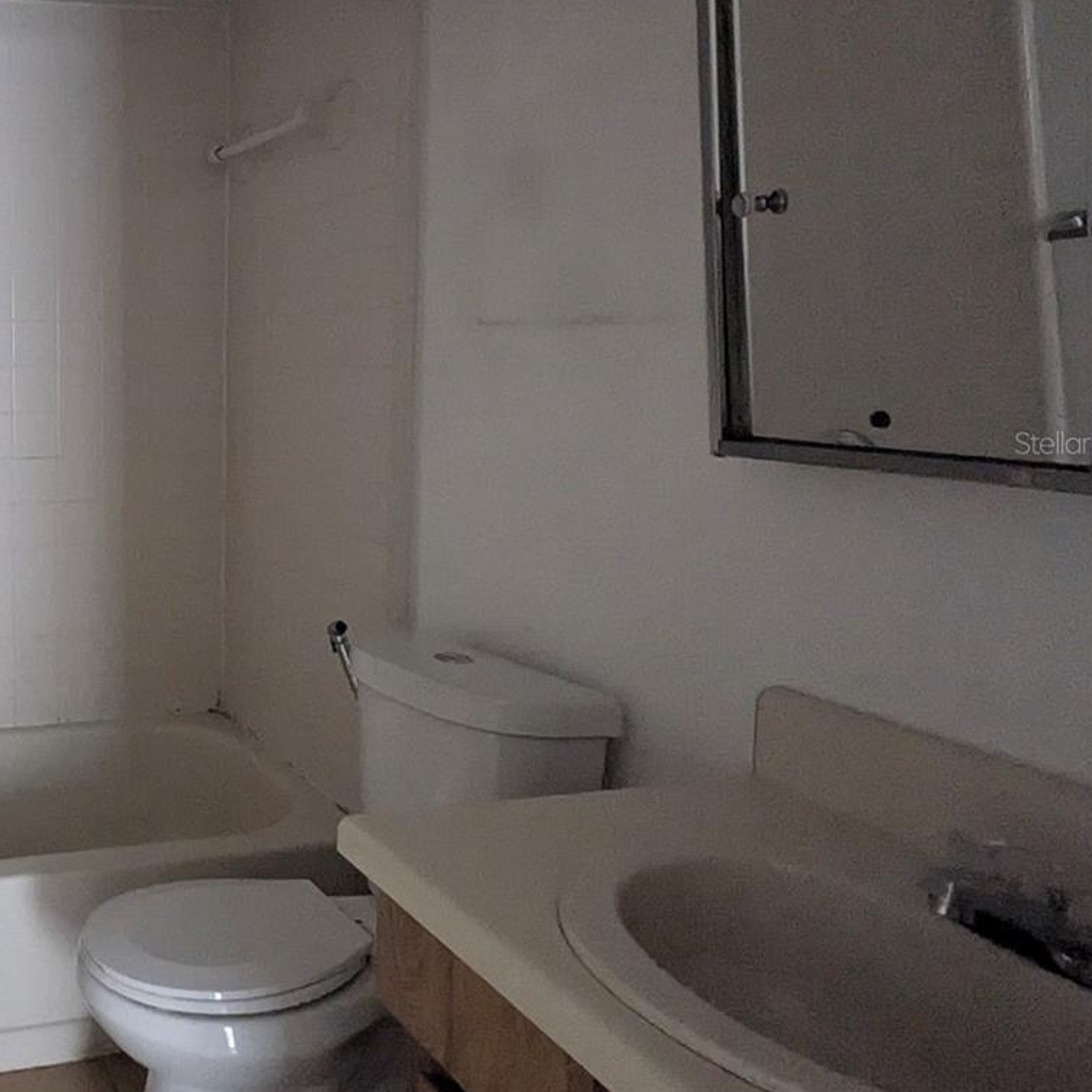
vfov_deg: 53.7
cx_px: -6
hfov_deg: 45.4
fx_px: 1071
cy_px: 443
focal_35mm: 30
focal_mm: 2.35
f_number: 2.2
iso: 2593
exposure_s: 1/23.8
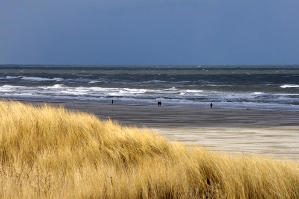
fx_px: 2489
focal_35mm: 300
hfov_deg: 6.9
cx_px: 150
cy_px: 100
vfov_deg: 4.6
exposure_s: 1/400
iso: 400
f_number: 14
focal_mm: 200
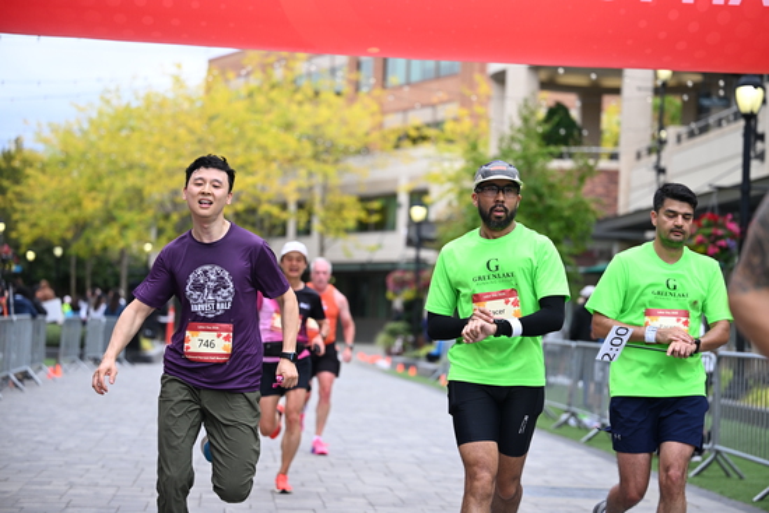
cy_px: 256
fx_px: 1816
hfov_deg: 23.9
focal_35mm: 85
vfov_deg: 16.1
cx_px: 384
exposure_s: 1/2000
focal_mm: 85
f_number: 2.8
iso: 640
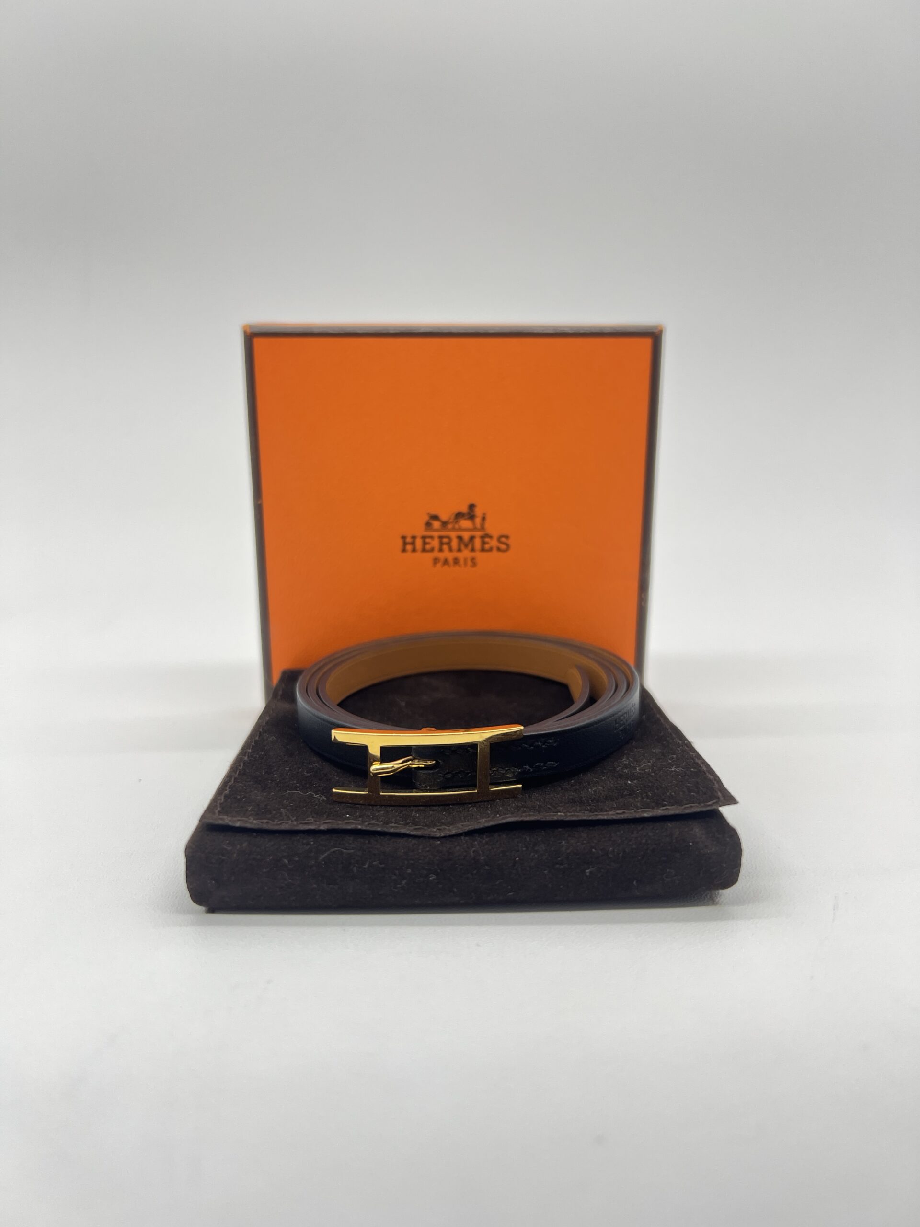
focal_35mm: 26
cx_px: 460
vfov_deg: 67.3
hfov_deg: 53.1
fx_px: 921
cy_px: 614
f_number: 1.5
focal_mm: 5.7
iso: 64
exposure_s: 1/100
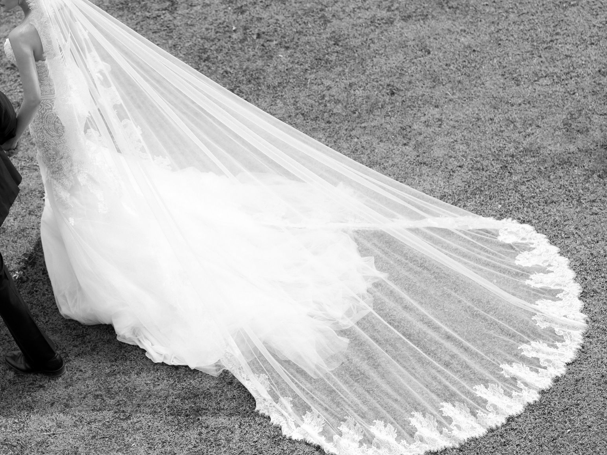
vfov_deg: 10.9
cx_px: 119
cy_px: 195
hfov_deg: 14.4
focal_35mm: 136
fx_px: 2385
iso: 100
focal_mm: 85
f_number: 2.5
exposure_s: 1/800
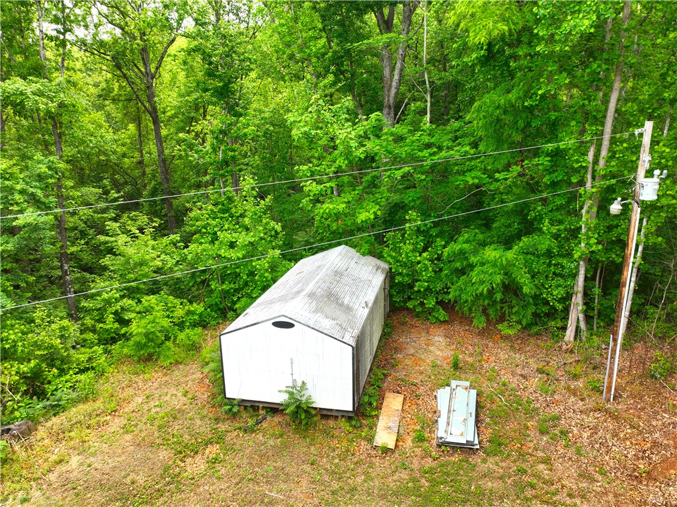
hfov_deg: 71.6
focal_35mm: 24
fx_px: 469
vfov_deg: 56.8
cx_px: 338
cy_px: 254
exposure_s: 1/60
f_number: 2.8
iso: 110
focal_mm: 12.29
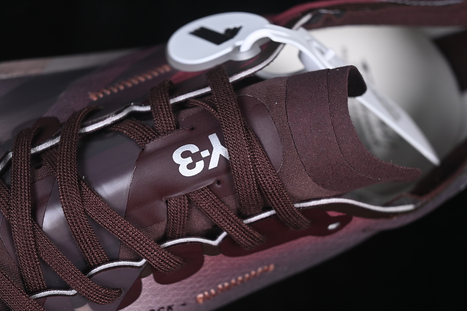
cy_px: 156
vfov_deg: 18.2
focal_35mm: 75
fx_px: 973
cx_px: 234
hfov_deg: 27.0
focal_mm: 50
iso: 160
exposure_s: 1/60
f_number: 6.3
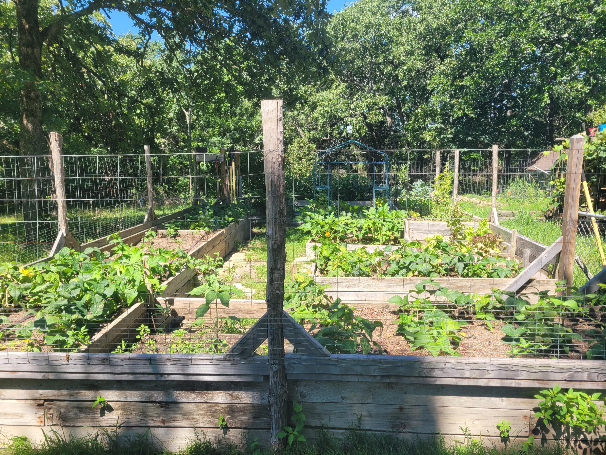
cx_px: 303
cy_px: 228
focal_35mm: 26
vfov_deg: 53.1
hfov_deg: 67.3
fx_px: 455
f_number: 1.8
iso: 40
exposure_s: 1/788
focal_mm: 5.4
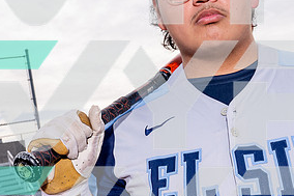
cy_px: 100
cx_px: 214
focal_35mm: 70
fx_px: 571
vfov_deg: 19.4
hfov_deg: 28.5
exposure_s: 1/250
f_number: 11
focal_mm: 30
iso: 160
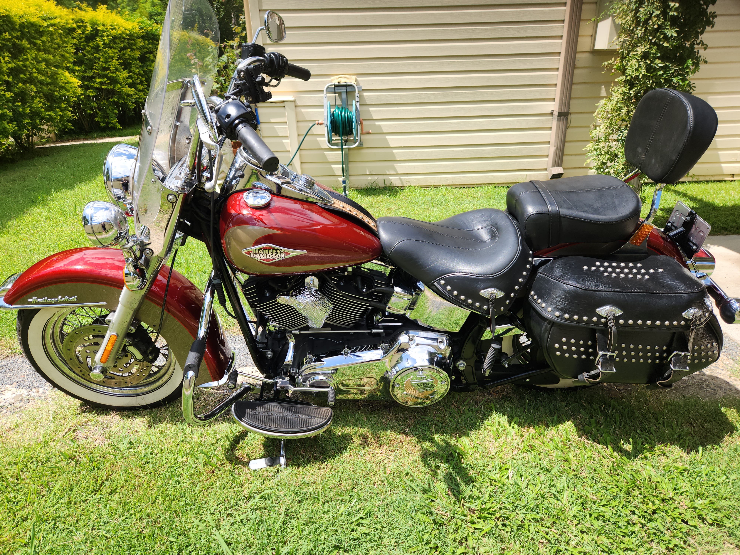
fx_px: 492
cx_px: 370
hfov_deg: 73.9
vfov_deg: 58.9
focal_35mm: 23
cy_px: 278
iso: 20
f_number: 1.8
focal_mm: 5.4
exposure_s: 1/890
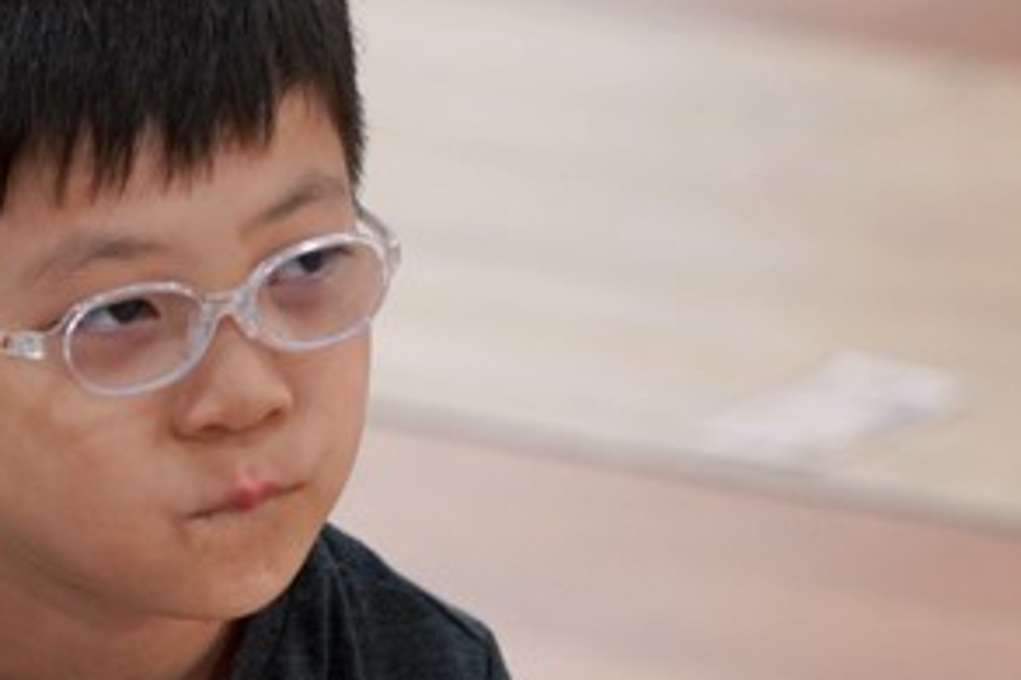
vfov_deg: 3.1
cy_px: 690
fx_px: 12726
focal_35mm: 449
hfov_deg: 4.6
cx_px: -98
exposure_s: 1/160
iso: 1250
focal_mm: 146
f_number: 4
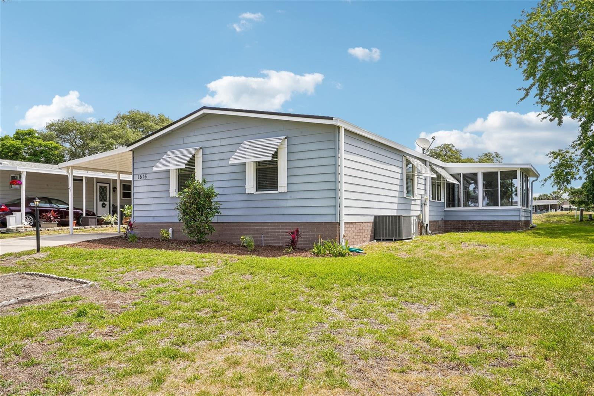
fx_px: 429
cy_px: 198
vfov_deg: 49.5
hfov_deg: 69.4
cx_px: 297
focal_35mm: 26
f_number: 22
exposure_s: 1/30
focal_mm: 26
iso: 100
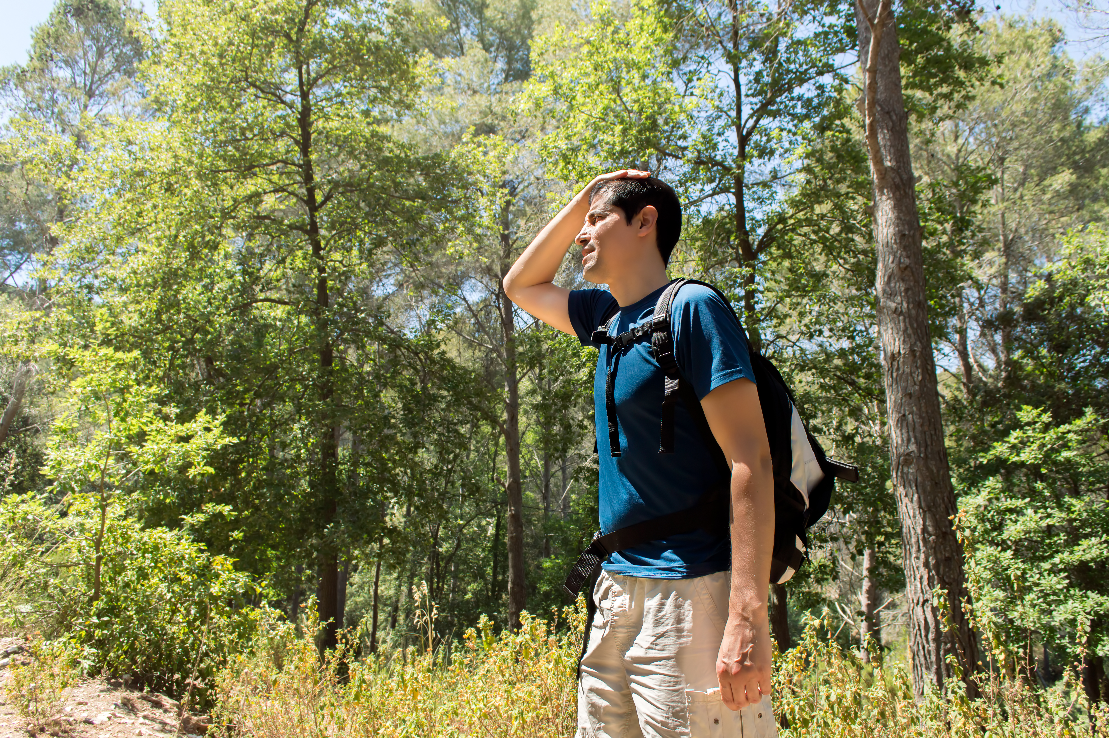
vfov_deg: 47.8
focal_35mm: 27
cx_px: 554
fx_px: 831
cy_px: 369
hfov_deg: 67.4
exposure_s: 1/400
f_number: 8
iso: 100
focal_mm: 18
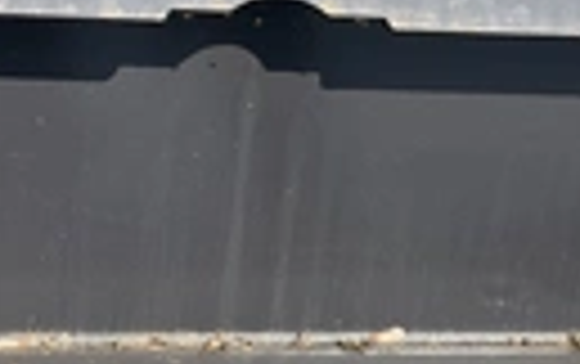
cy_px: 180
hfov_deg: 21.8
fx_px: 1504
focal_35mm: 95
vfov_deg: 13.8
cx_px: 270
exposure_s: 1/1168
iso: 25
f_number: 1.8
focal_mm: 3
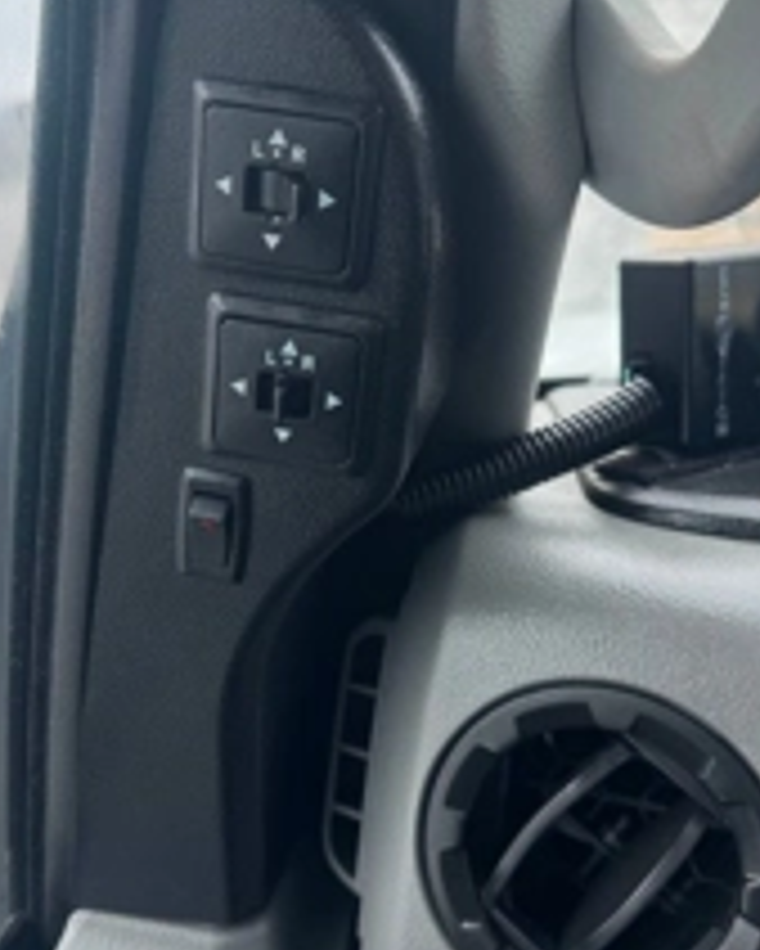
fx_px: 1124
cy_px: 441
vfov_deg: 45.7
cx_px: 333
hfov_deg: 37.3
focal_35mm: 40
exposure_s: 1/237
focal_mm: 6.76
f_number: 1.78
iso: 64
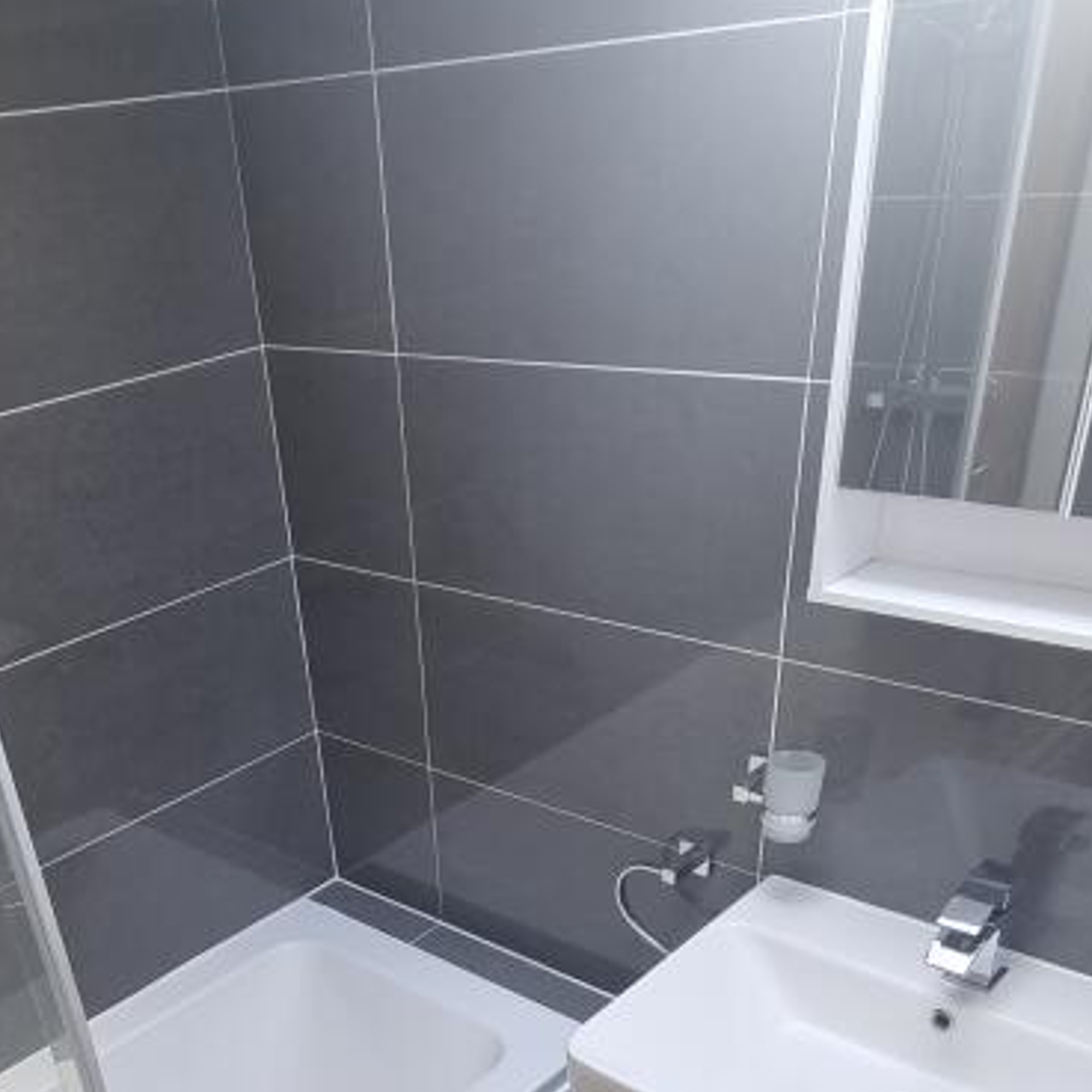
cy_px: 1068
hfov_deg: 50.5
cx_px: 395
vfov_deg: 44.3
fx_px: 1142
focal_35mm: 32
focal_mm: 2.2
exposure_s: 1/100
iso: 100
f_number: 2.2
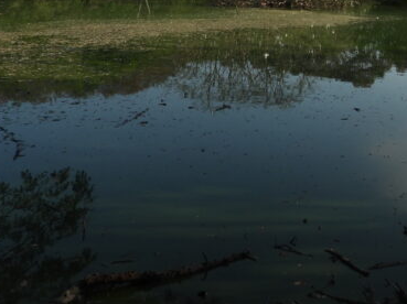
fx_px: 587
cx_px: 340
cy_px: -12
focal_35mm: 50
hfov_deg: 36.6
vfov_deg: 27.1
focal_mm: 4.3
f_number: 2.8
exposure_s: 1/1600
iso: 100
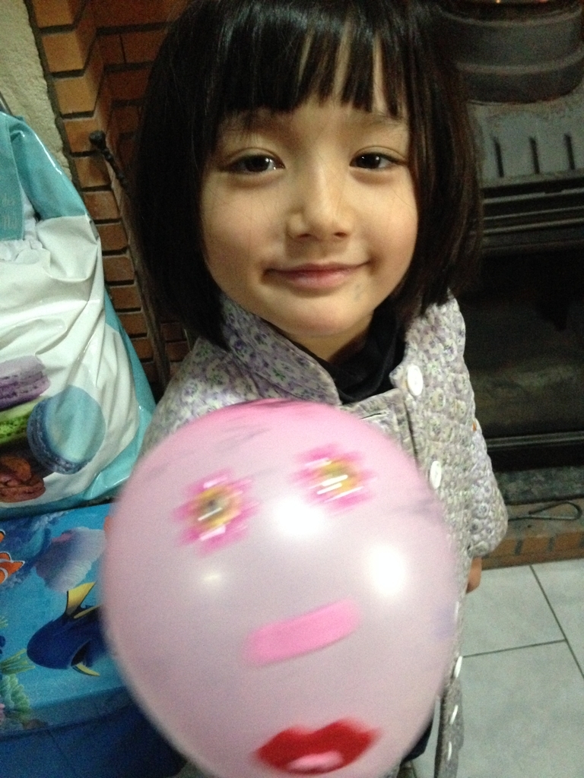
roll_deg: +2.5
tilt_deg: -43.1
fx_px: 742
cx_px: 292
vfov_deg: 55.4
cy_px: 389
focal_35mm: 33
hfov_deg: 42.9
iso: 800
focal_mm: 4.12
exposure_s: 1/15
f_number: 2.4
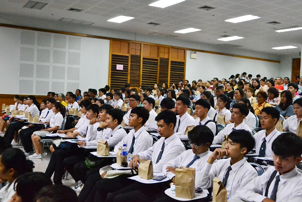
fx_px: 327
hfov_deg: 49.6
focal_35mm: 39
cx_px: 151
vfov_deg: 34.2
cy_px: 101
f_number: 5.6
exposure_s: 1/125
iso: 6400
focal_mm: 26
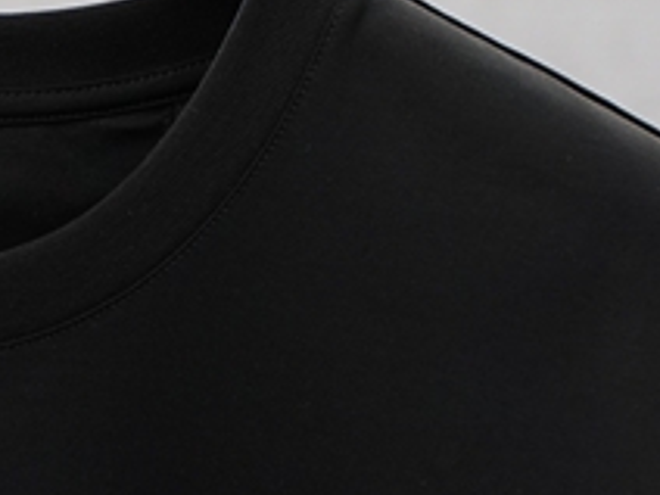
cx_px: -68
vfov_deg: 3.2
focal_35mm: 462
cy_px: 579
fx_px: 8817
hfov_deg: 4.3
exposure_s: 1/125
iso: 400
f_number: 4
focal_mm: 63
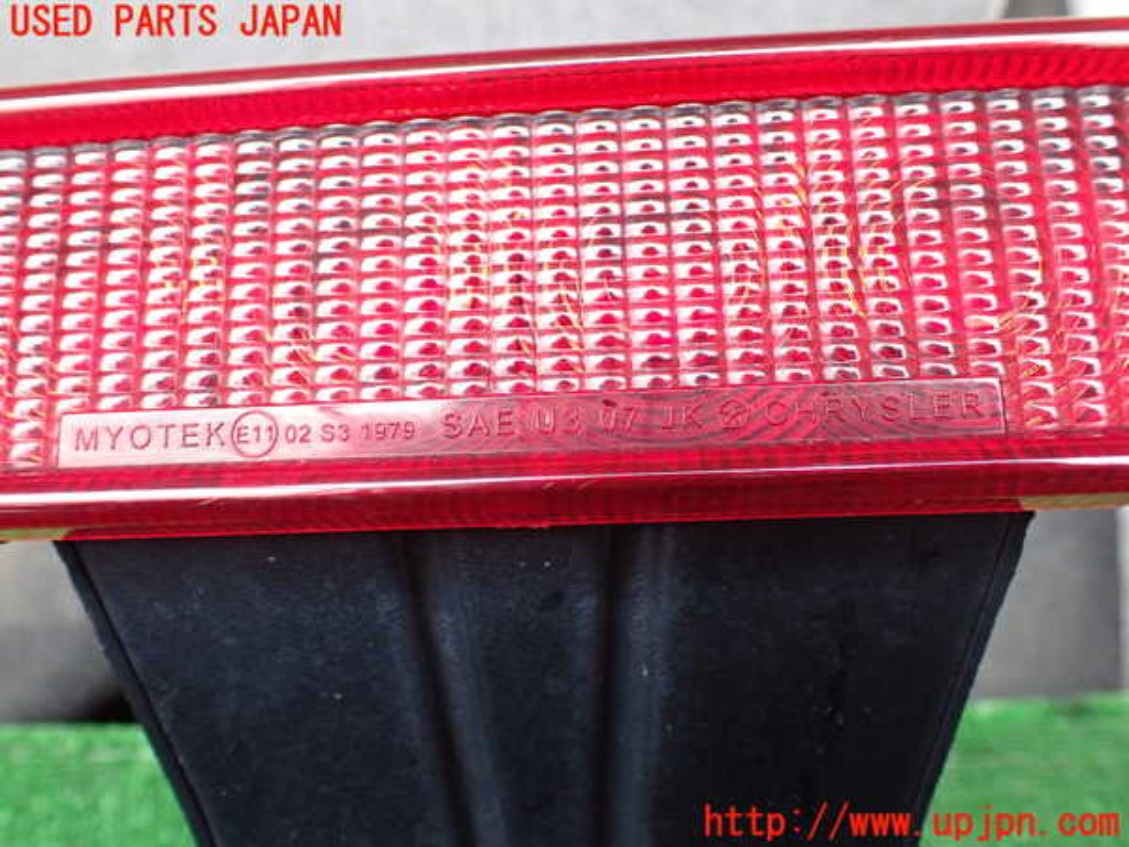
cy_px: 424
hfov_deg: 60.0
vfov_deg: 46.8
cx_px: 564
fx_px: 978
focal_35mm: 30
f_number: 2.3
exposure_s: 1/125
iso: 400
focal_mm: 5.4
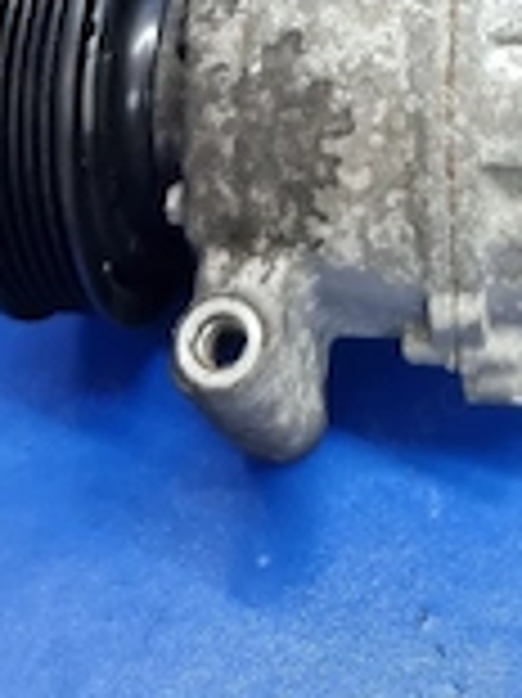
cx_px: 418
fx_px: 1248
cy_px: -167
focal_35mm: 62
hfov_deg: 23.3
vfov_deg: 27.1
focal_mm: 6.7
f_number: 1.8
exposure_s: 1/40
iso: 500
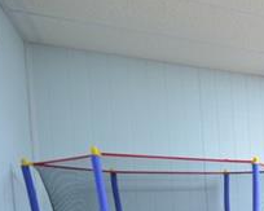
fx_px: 430
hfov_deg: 21.6
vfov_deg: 25.5
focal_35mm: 55
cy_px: 235
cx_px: 478
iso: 280
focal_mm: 10
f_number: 3.5
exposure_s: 1/15
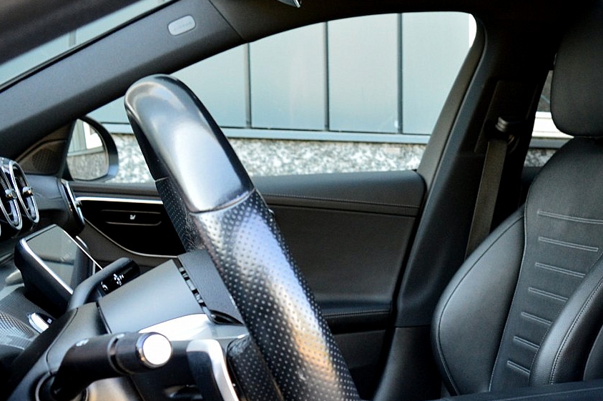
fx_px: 870
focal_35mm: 52
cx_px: 531
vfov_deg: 25.5
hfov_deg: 36.1
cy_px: 327
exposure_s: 1/60
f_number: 5
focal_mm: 18
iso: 800
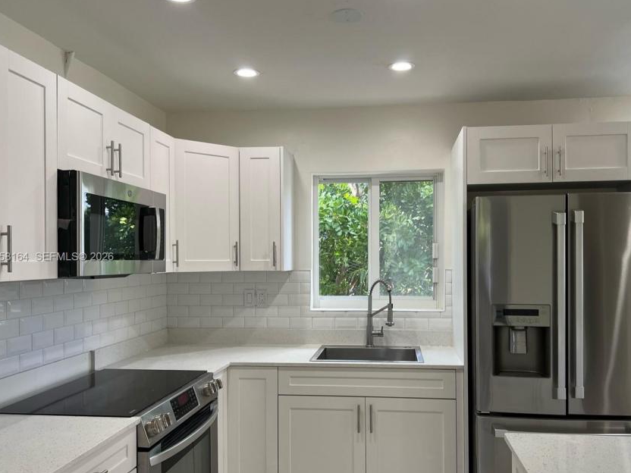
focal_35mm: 30
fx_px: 547
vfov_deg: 46.7
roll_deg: +0.4
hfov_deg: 59.9
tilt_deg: -1.0
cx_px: 336
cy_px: 258
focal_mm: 5.7
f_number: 1.5
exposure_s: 1/161
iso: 64
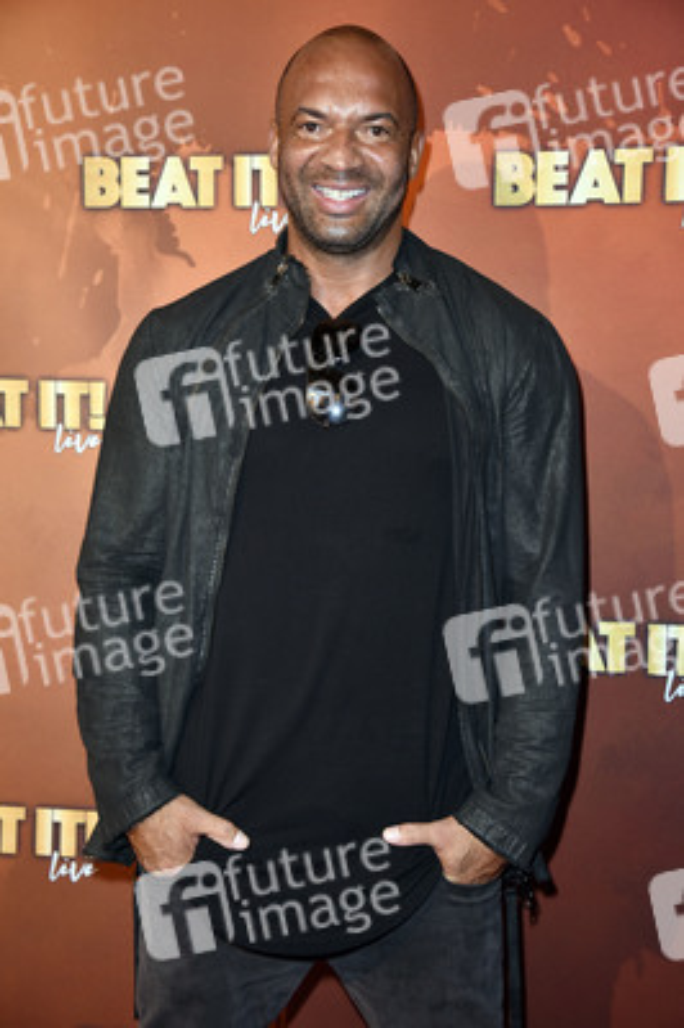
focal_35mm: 62
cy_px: 514
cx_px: 342
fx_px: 1770
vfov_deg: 32.4
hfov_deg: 21.9
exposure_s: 1/160
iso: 400
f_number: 5.6
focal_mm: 62
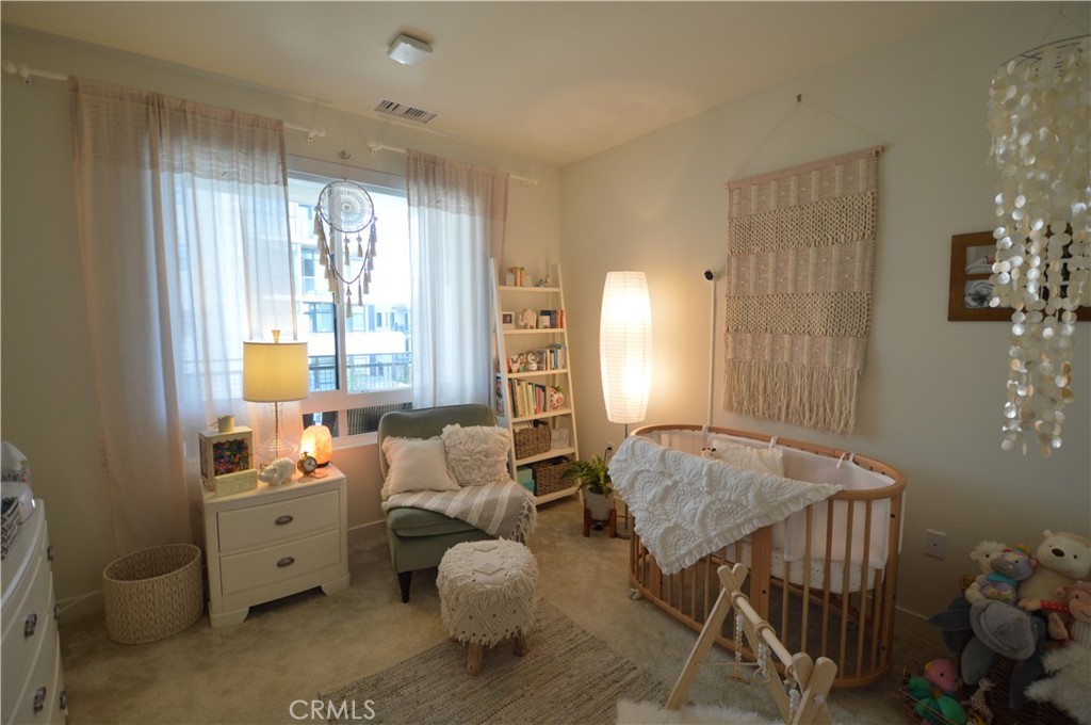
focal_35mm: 15
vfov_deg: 77.2
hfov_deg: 100.5
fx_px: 454
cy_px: 362
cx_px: 546
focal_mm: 10
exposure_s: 1/60
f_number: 3.5
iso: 400
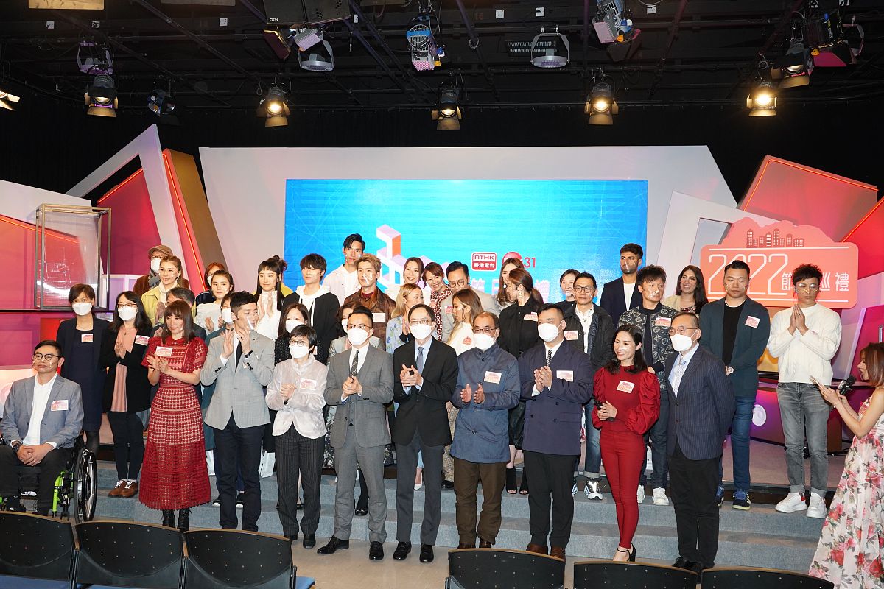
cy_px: 294
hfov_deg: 58.7
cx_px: 442
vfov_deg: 41.1
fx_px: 786
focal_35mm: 32
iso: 4000
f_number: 8
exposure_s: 1/160
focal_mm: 32
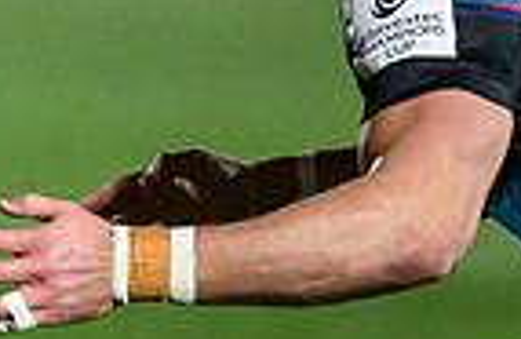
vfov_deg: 0.7
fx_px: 27563
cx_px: -631
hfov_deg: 1.1
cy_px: -28
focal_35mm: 1919
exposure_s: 1/2500
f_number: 3.2
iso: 5000
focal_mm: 400
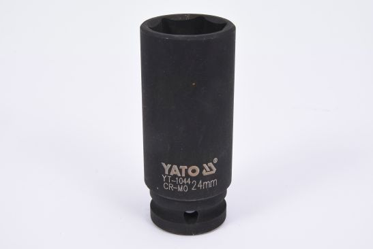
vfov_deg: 18.2
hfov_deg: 27.0
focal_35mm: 75
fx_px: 778
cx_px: 186
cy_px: 124
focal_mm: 50
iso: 250
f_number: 16
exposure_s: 1/125
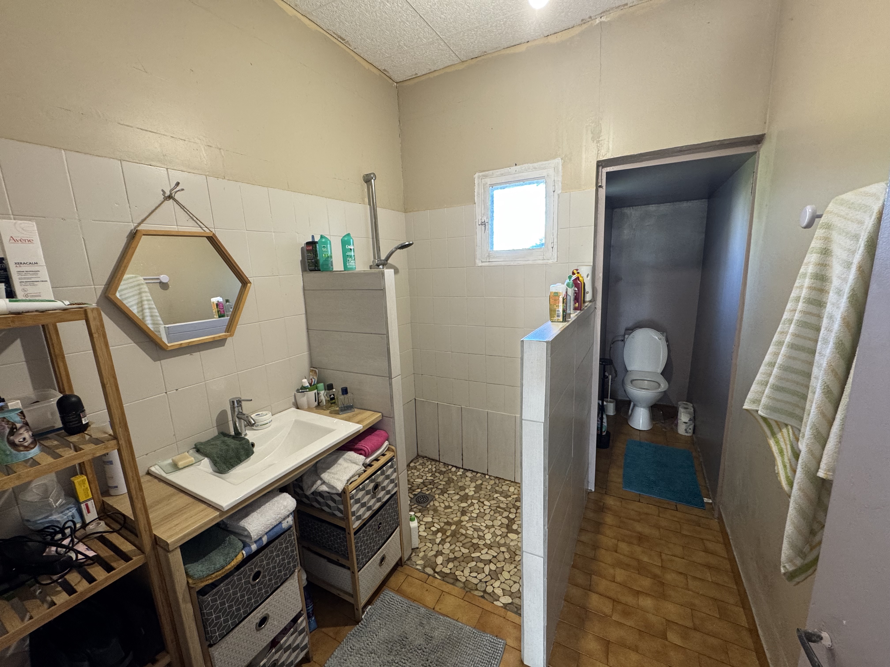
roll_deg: +2.4
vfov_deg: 85.7
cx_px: 445
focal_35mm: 14
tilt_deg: -10.3
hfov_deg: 102.1
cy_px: 334
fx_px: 360
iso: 200
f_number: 2.2
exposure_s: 1/50
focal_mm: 2.22
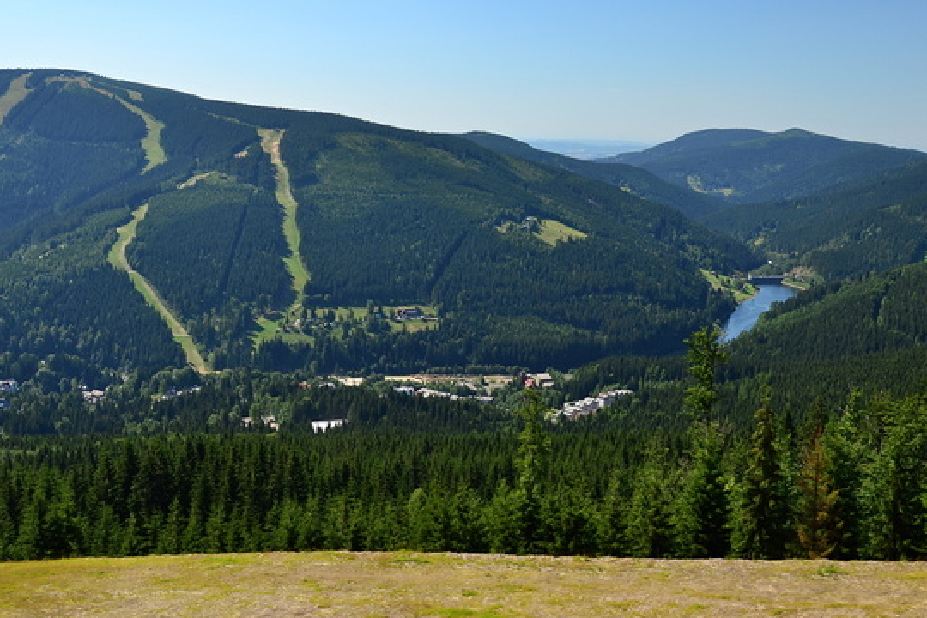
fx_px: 968
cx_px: 506
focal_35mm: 38
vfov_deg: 35.4
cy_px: 273
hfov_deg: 51.1
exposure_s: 1/40
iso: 100
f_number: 11
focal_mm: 21
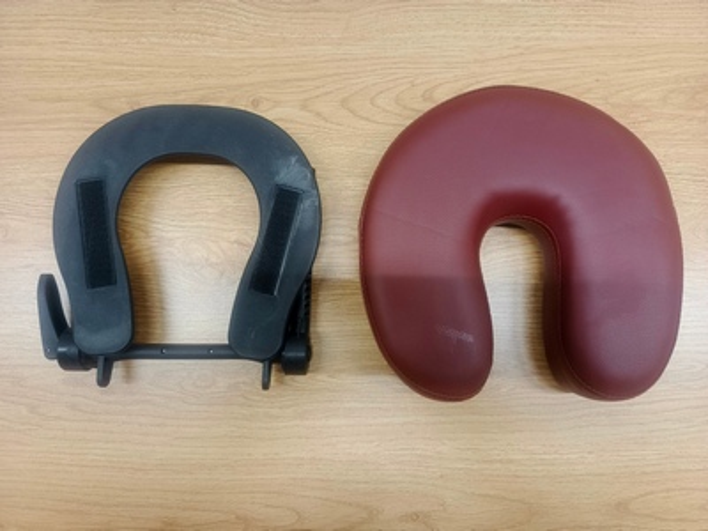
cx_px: 354
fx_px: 491
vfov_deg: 56.8
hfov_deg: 71.6
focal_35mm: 24
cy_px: 266
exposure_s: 1/50
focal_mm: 5.25
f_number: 1.75
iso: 638
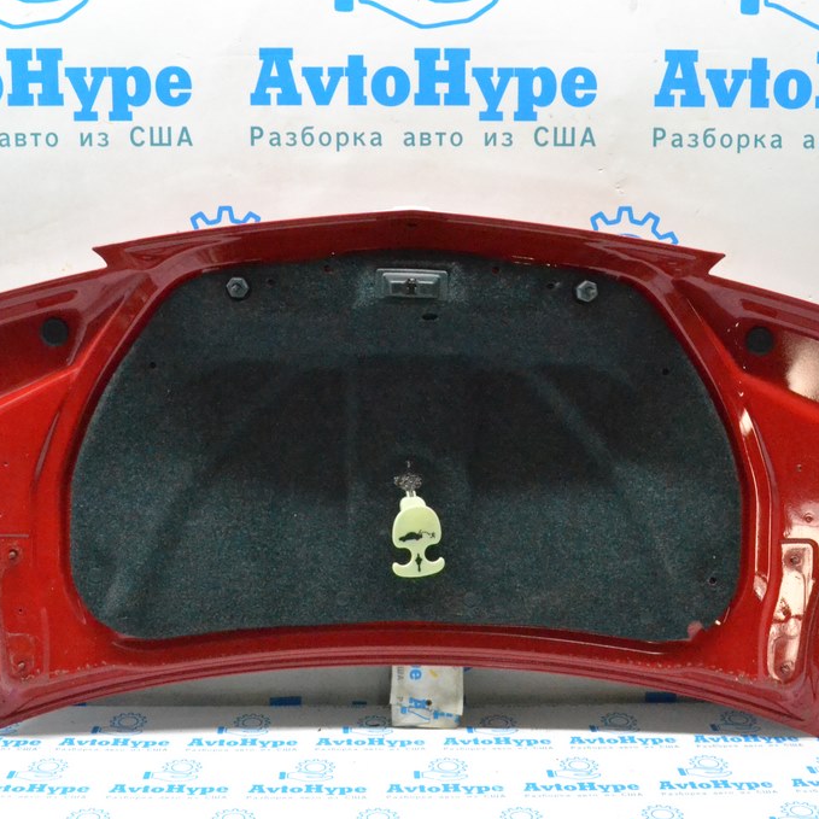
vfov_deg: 34.0
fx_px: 1338
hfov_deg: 34.0
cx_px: 434
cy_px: 411
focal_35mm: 50
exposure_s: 1/100
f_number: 10
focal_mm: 26
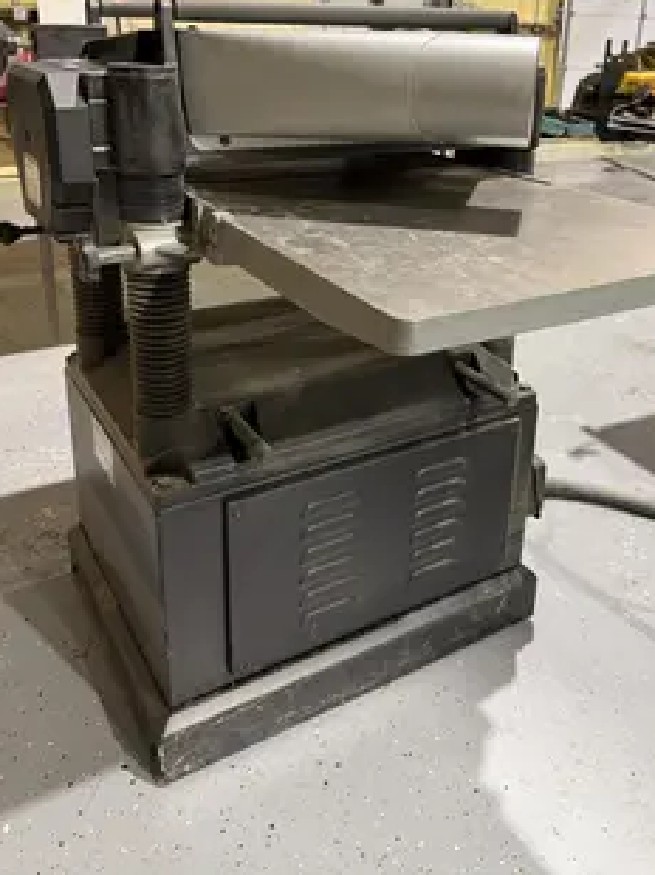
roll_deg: -2.4
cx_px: 370
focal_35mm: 31
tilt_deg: -20.6
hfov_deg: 45.3
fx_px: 783
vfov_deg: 57.6
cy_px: 322
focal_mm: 6.76
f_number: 1.78
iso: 200
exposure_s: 1/60
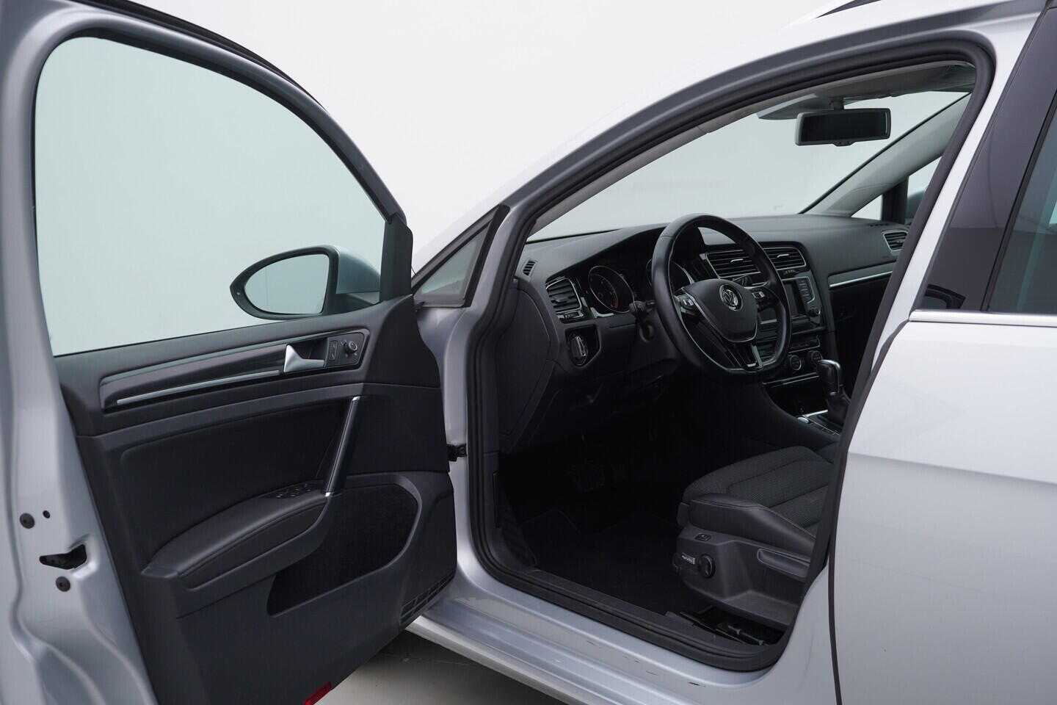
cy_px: 352
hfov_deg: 53.1
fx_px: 1057
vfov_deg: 36.9
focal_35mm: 36
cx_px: 528
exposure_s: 1/80
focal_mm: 24
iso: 125
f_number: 4
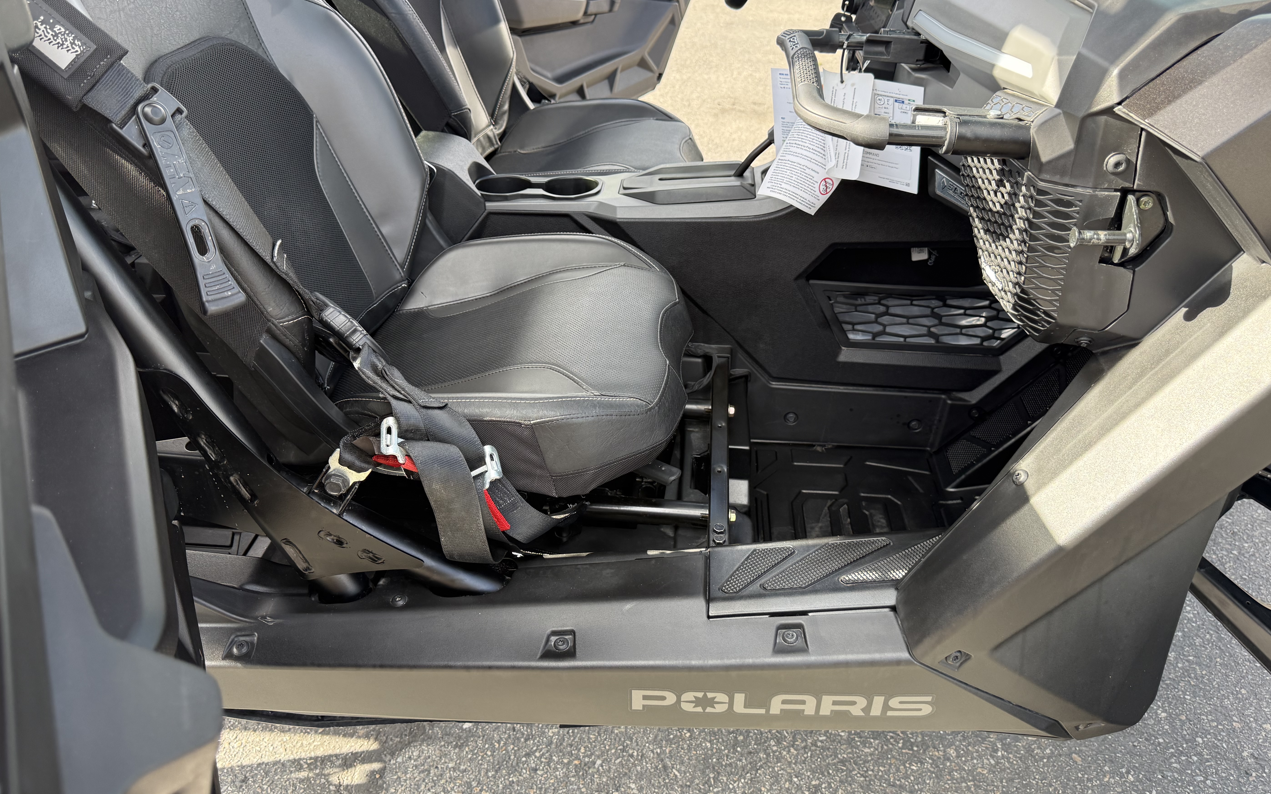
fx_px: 901
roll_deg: -1.6
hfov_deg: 70.4
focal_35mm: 26
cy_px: 377
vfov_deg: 47.6
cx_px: 628
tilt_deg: -31.5
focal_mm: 6.76
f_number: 1.78
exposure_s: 1/303
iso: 100
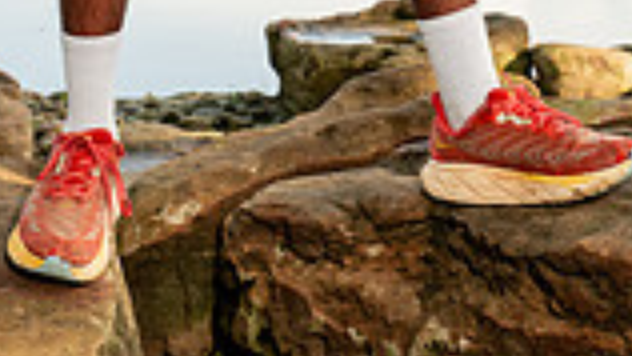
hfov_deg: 18.0
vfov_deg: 9.3
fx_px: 1995
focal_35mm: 119
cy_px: -460
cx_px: 320
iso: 200
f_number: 7.1
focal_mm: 40
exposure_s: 1/200
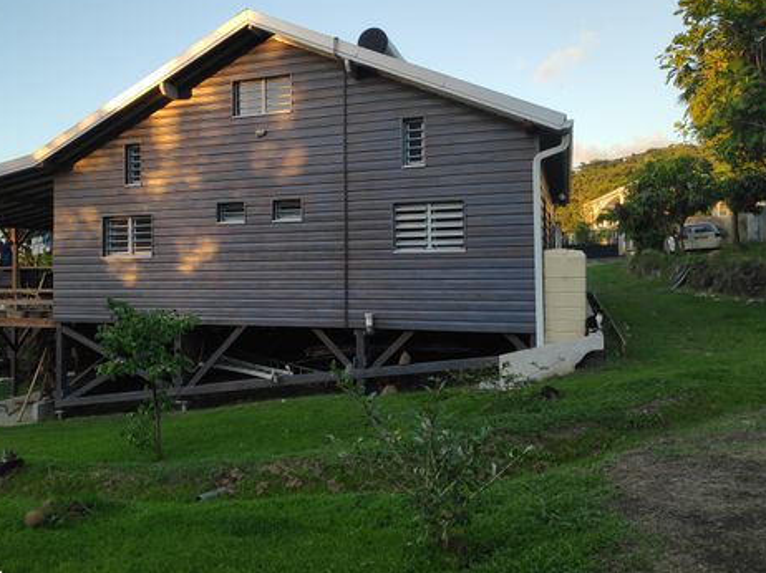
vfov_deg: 52.8
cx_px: 275
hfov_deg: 66.1
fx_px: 575
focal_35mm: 26
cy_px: 243
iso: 100
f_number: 1.9
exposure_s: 1/299
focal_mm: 3.94
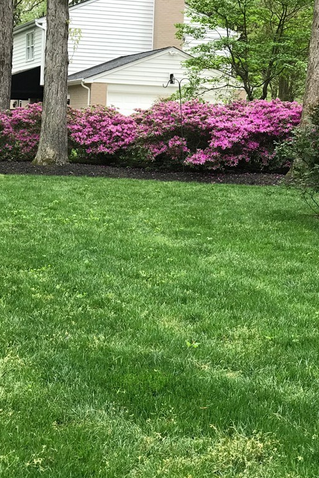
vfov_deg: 25.4
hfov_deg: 17.0
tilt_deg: -5.6
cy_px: 238
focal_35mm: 80
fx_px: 1063
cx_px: 108
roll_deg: -1.7
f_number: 2.8
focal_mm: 6.6
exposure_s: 1/60
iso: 32
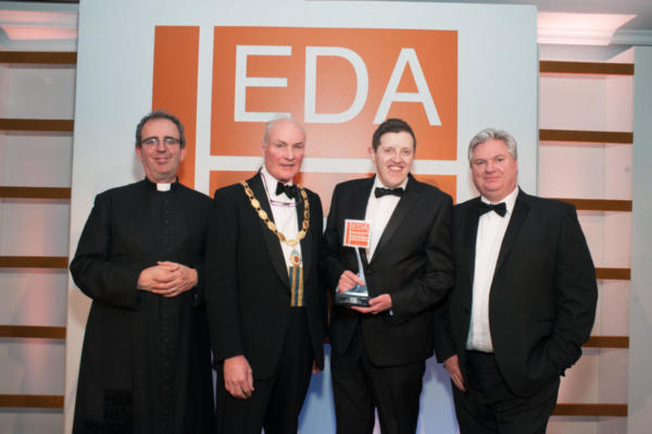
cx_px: 326
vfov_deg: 46.3
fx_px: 507
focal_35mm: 28
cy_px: 217
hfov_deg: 65.5
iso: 1000
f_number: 8
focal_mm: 28
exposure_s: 1/60
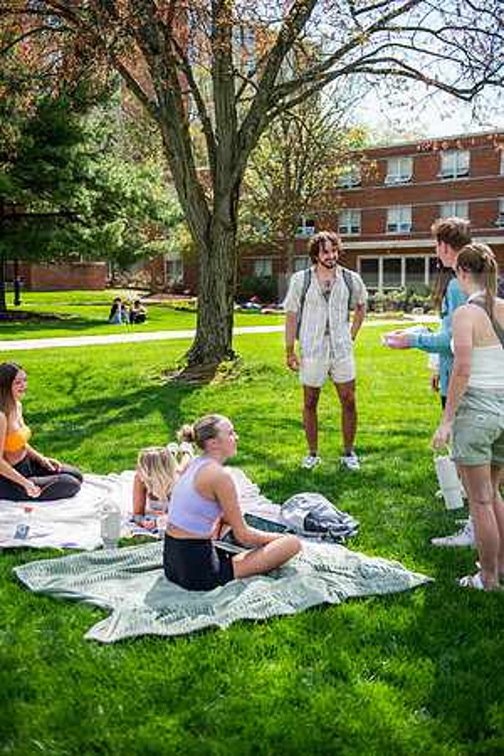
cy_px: 378
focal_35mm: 44
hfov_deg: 30.5
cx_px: 252
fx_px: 924
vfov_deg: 44.5
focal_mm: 44
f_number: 2.8
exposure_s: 1/640
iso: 100
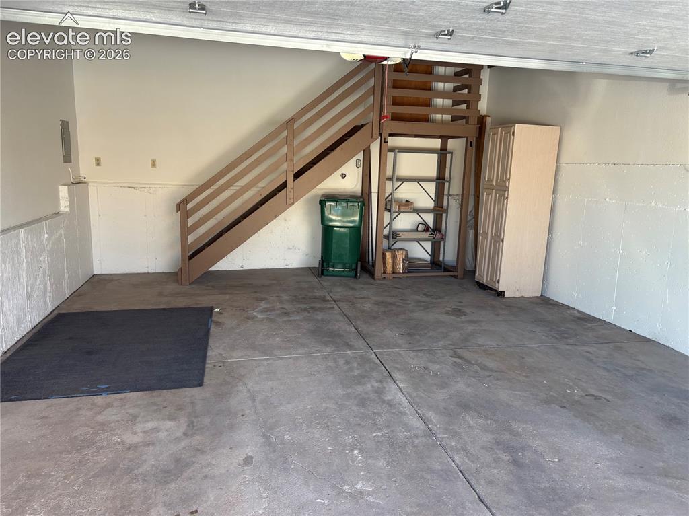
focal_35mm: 26
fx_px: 517
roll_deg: -1.5
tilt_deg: -9.0
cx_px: 344
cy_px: 258
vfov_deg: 53.0
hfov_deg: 67.3
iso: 50
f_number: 1.6
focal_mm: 5.96
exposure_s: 1/165
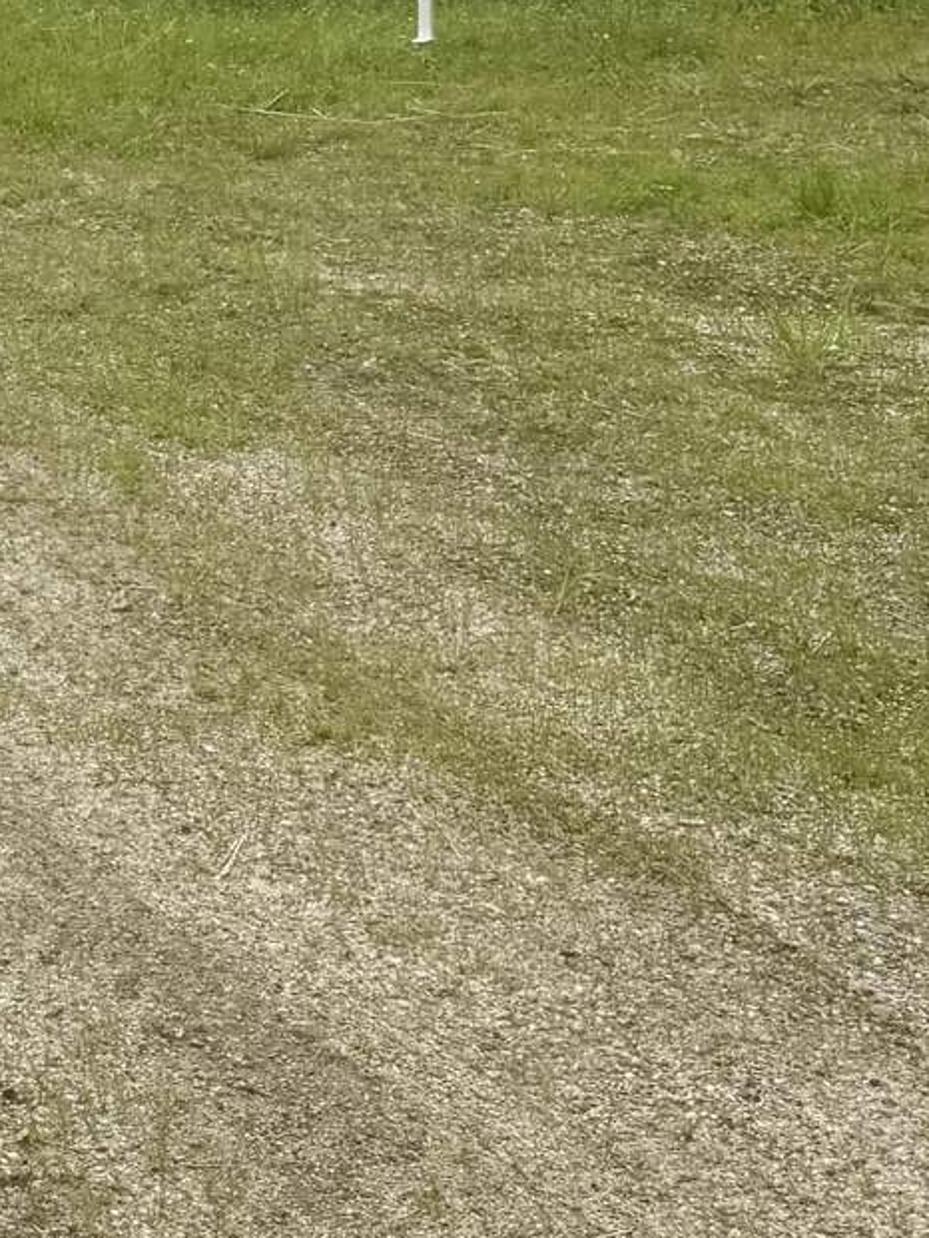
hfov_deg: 14.6
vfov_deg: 21.0
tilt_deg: -8.5
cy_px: -104
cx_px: -740
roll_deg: +2.2
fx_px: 3184
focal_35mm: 89
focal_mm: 6.76
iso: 80
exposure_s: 1/2053
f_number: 1.78
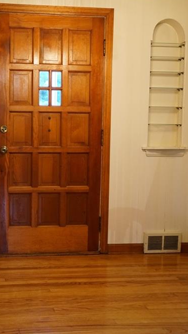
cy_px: 166
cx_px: 33
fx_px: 399
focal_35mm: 45
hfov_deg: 26.0
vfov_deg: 45.5
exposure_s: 1/160
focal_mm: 28
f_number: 2.8
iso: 4000
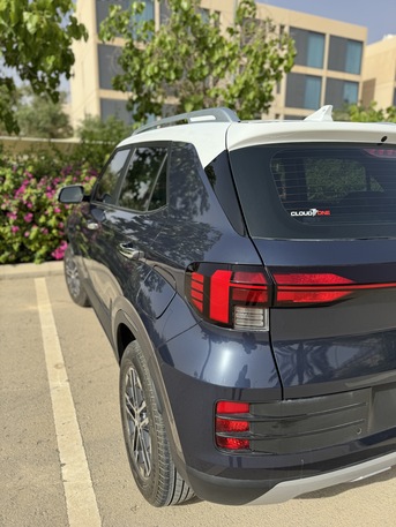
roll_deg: -1.2
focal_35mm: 24
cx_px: 198
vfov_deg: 71.6
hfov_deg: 56.8
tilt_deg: -13.6
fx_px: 366
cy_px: 264
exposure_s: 1/3247
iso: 80
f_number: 1.78
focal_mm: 6.76
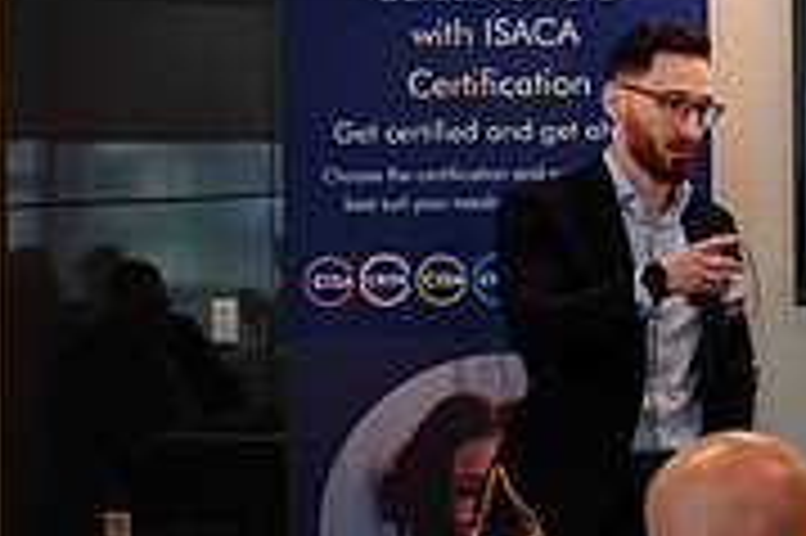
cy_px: 259
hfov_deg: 11.3
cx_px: 1220
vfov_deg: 7.9
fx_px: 3892
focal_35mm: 174
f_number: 3.6
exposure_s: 1/640
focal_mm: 34.2
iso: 1250
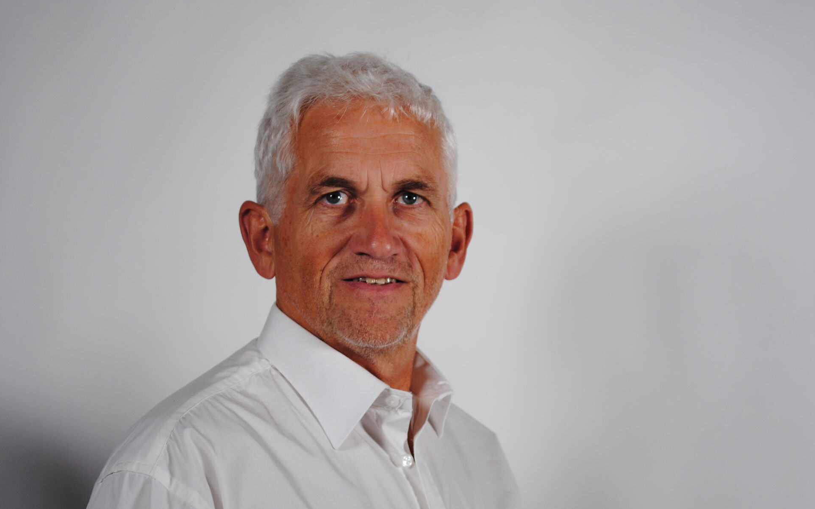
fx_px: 1877
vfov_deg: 15.4
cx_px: 408
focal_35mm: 85
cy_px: 263
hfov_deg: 24.5
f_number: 5.6
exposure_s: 1/50
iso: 200
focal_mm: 55
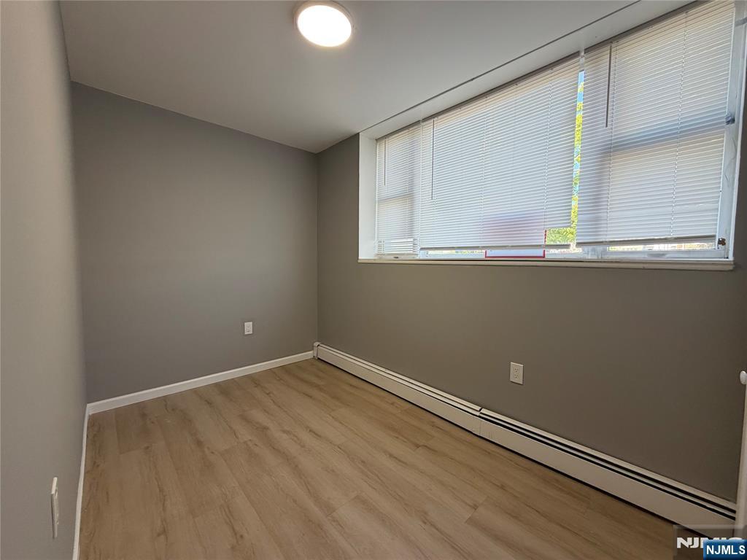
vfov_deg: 85.7
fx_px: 302
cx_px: 374
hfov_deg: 102.1
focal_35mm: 14
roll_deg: -0.7
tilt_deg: -3.9
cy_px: 280
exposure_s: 1/120
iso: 125
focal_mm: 2.22
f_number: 2.2
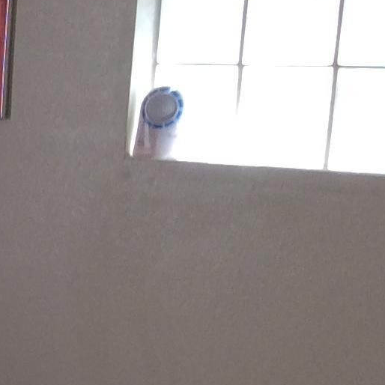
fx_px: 1850
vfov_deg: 11.8
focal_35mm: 147
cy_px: 378
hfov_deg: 10.4
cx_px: -522
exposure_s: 1/60
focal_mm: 3.3
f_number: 2.4
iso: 40
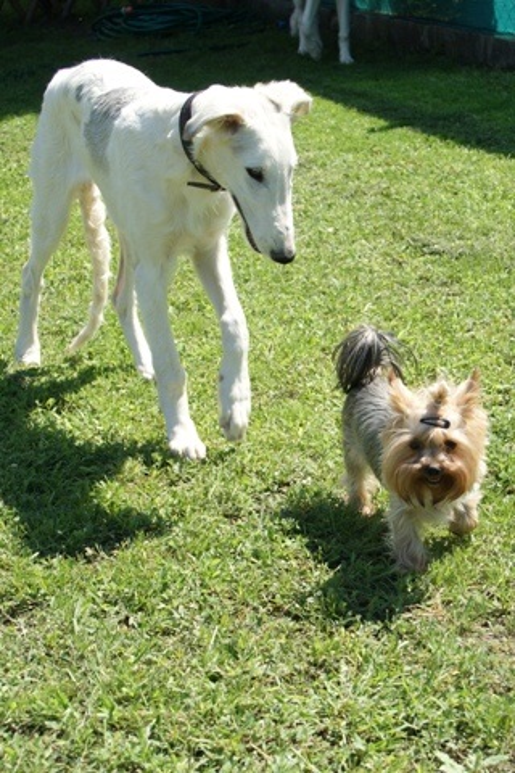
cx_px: 258
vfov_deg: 37.9
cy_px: 386
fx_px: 1126
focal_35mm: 52
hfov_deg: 25.8
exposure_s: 1/160
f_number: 8
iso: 100
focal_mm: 35
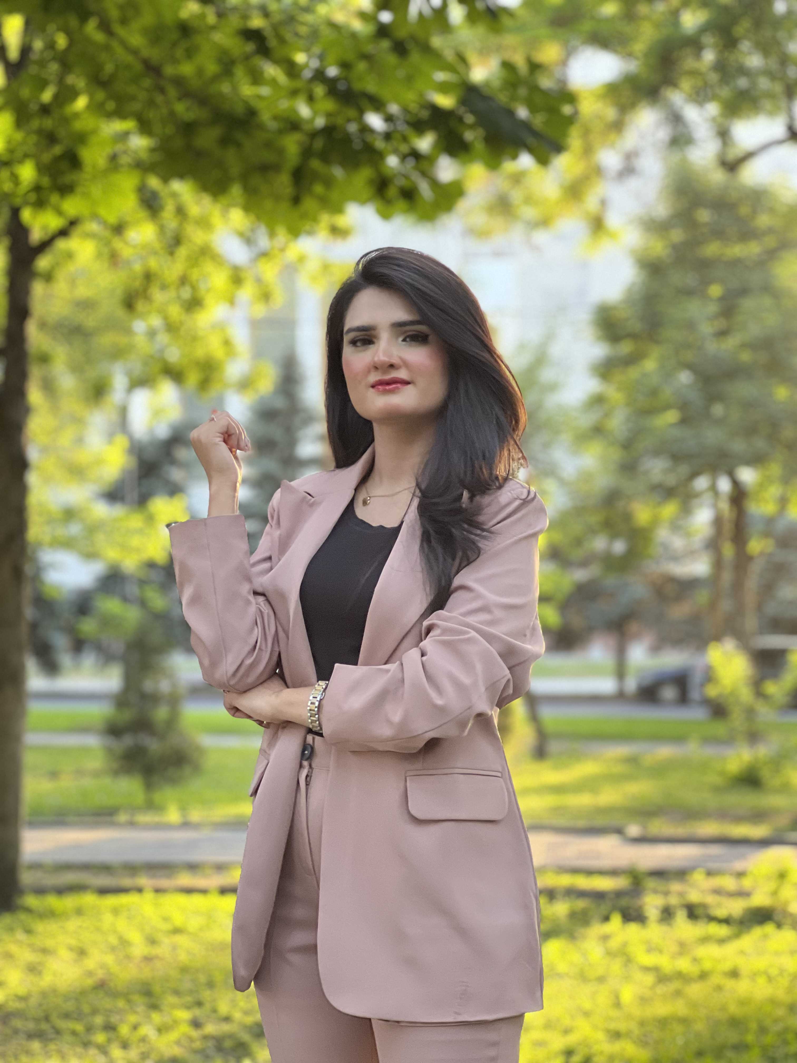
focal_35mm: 77
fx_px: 2364
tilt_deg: +4.1
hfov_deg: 19.1
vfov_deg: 25.3
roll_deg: -0.2
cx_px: 398
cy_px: 532
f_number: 2.8
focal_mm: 9
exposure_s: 1/121
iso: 250
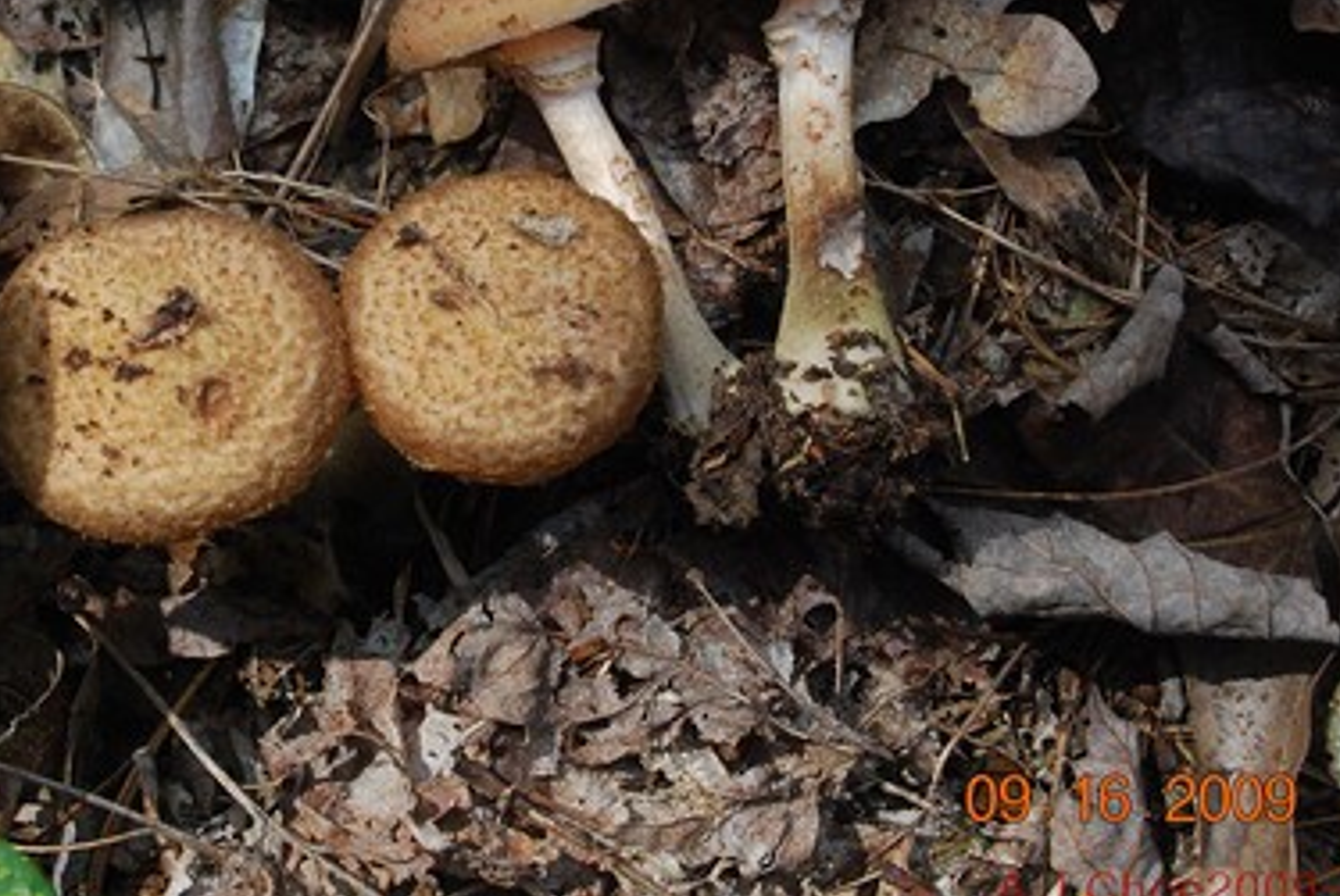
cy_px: 189
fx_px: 2683
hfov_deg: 27.8
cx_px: 429
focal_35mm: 72
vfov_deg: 18.8
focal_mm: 30
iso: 800
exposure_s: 1/400
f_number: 8
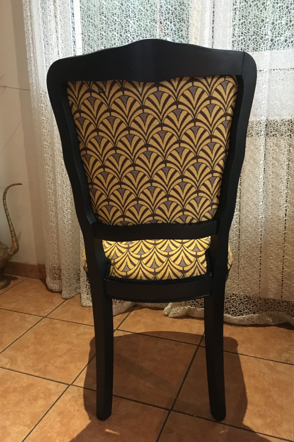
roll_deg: +2.2
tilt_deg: -16.4
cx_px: 146
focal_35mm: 31
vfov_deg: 60.3
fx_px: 380
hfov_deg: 42.3
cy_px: 217
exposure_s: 1/17
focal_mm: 4.15
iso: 250
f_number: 2.2
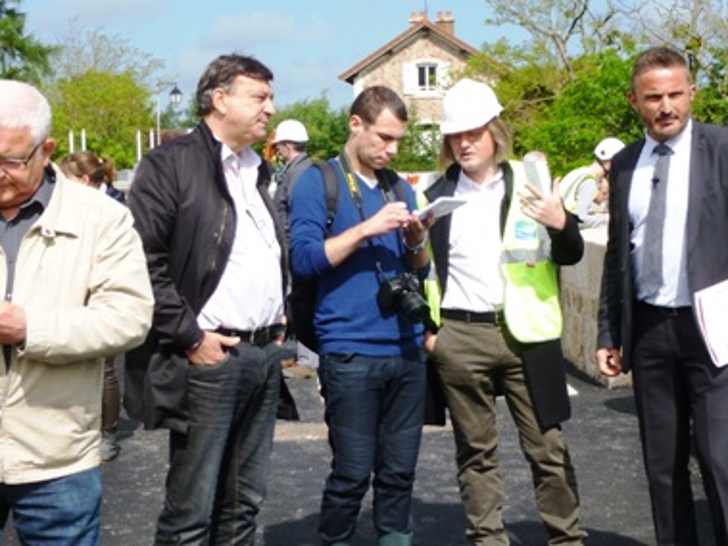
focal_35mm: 76
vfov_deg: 19.4
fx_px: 1598
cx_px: 451
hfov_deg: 25.6
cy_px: 294
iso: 100
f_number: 3.9
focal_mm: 8
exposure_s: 1/640
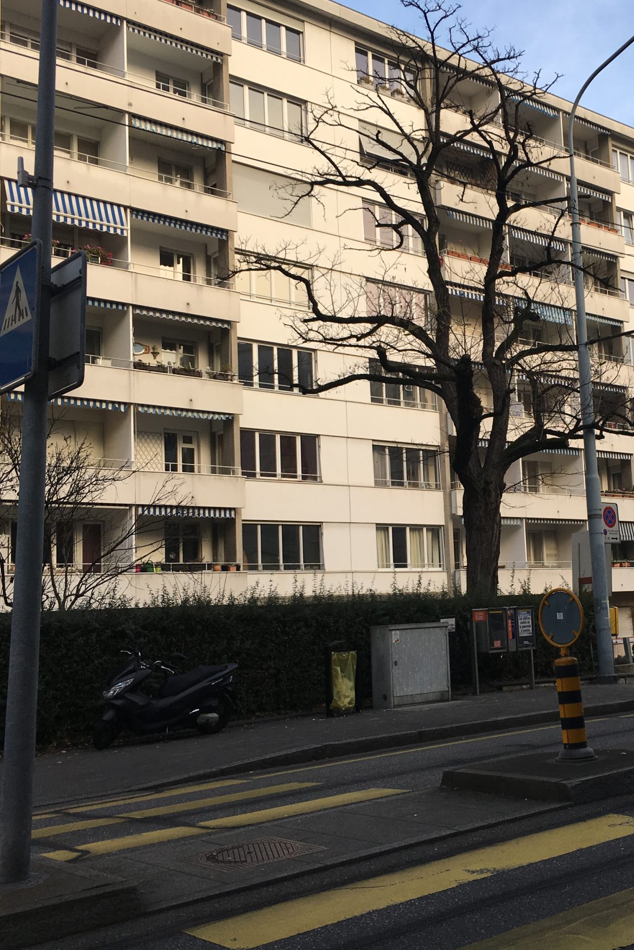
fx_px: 1083
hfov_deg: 31.8
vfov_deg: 47.4
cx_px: 501
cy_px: 468
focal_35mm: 41
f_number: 2.2
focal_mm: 4.15
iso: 25
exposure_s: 1/455
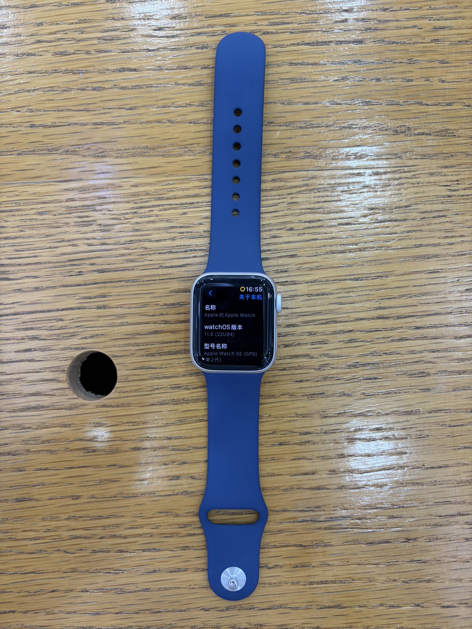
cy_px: 314
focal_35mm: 26
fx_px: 473
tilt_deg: -87.0
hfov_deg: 53.1
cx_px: 236
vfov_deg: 67.3
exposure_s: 1/100
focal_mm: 5.96
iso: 80
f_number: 1.6
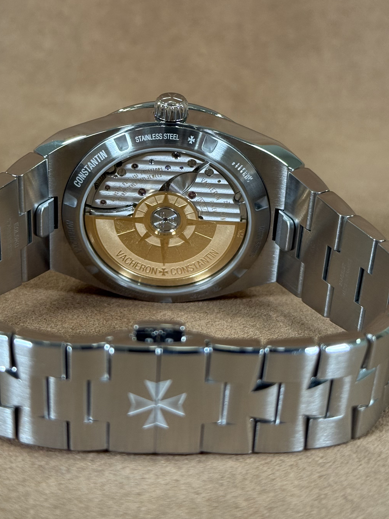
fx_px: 1079
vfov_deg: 26.9
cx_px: 158
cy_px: 183
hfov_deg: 20.4
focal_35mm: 72
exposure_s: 1/120
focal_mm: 6.76
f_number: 1.78
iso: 200
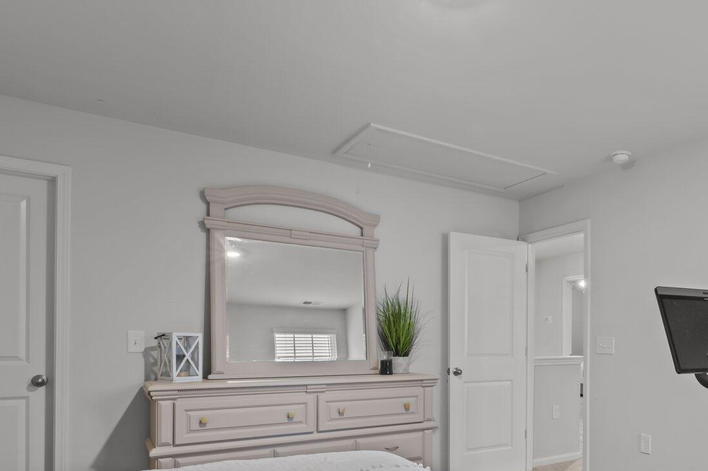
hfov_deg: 65.7
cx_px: 520
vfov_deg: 48.0
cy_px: 341
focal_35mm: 26
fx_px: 511
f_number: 9
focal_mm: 14
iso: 400
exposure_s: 1.6
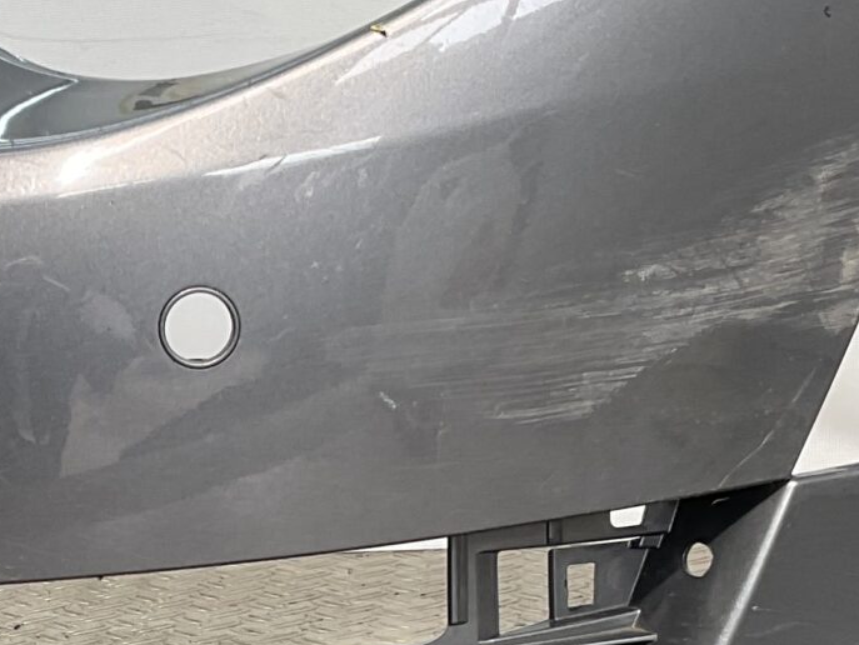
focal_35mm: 108
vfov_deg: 13.5
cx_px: 61
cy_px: 679
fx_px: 2681
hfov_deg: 17.9
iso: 16
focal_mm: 3
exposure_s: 1/152
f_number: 1.8
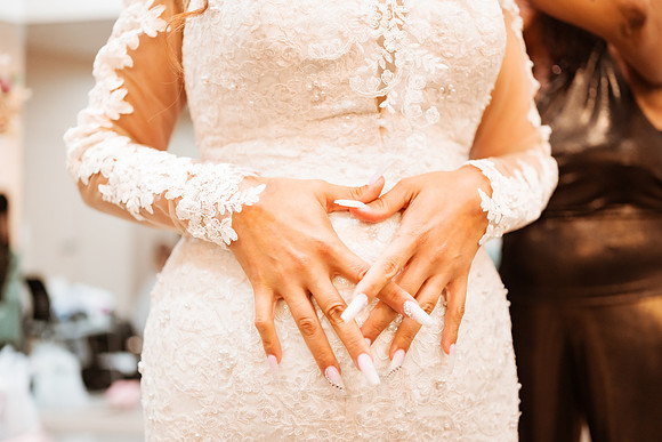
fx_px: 644
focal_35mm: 35
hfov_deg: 54.4
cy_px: 221
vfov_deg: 37.9
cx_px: 331
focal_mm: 35
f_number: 1.8
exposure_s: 1/400
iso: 1250
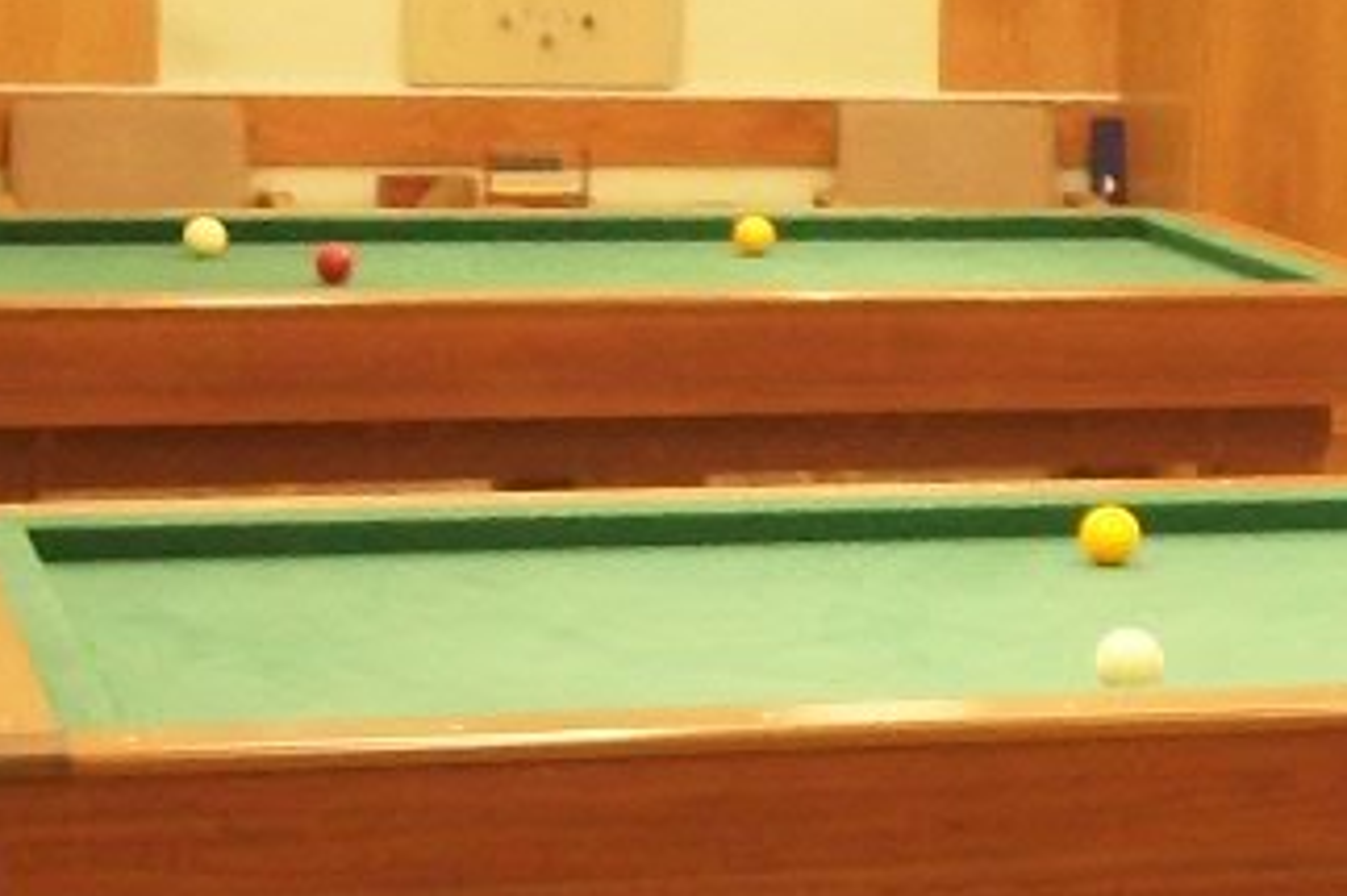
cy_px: 909
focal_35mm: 132
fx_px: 4936
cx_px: 1831
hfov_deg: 14.8
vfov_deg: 10.3
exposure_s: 1/30
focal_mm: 5.7
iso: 240
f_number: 2.9
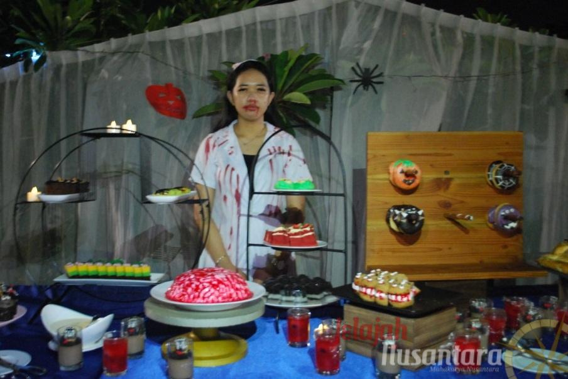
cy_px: 190
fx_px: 473
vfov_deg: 43.6
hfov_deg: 61.9
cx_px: 284
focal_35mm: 30
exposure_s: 1/5
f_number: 3.8
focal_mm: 20
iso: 1600
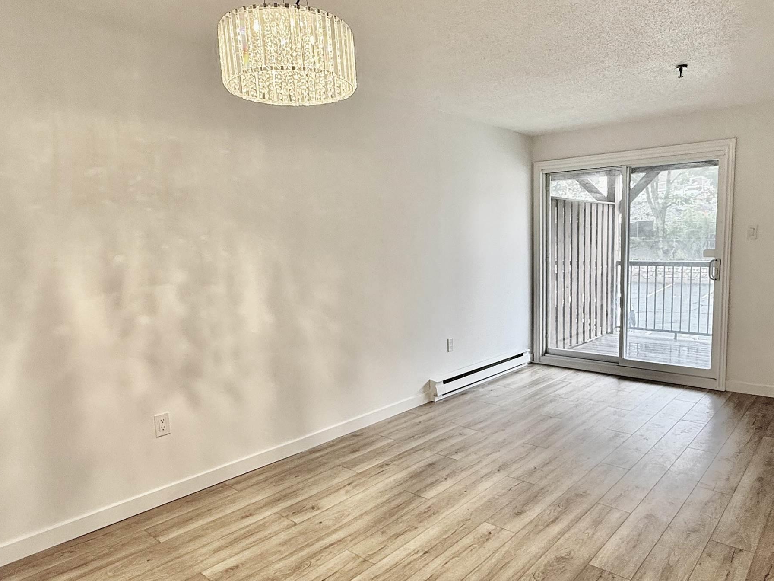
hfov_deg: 71.1
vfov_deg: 56.8
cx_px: 452
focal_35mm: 24
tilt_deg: -6.4
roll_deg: +0.9
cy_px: 304
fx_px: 537
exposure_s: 1/120
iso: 125
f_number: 2.2
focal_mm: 2.22
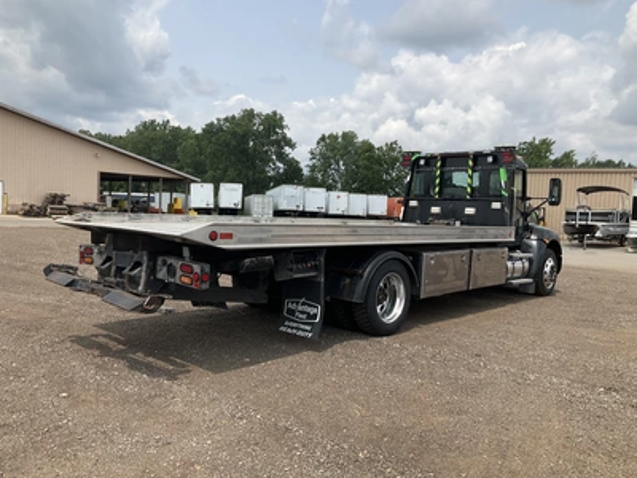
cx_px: 318
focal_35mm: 29
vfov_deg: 48.2
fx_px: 534
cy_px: 239
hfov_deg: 61.7
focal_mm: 3
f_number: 1.8
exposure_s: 1/2141
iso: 25
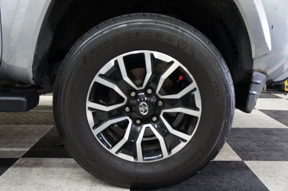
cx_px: 144
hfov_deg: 59.5
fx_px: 252
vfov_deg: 41.6
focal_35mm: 32
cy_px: 96
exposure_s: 1/40
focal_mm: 21
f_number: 4
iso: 800
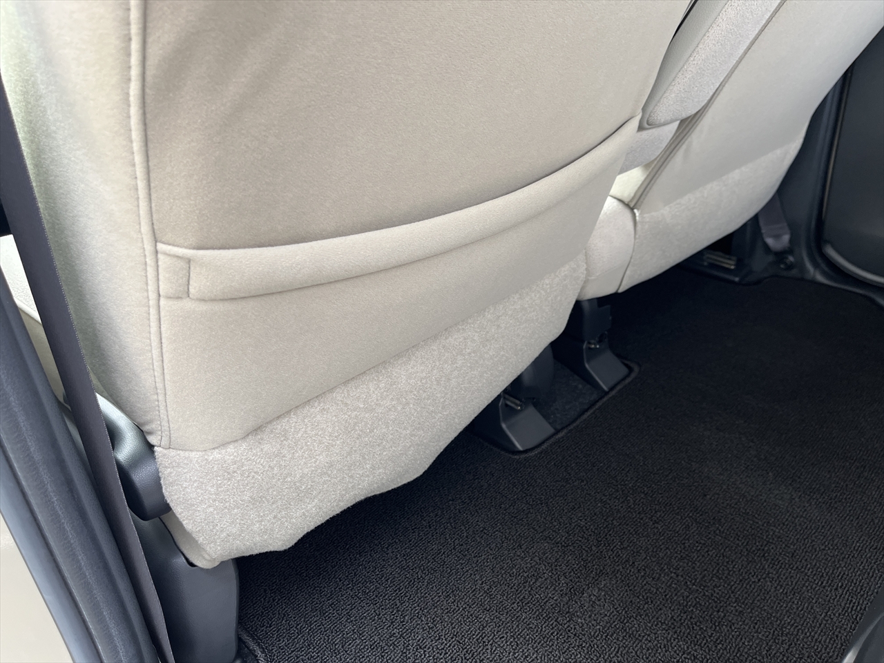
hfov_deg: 67.3
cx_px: 442
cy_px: 332
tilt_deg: -30.6
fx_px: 664
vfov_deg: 53.1
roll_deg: +1.1
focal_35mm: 26
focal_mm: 5.1
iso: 80
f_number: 1.6
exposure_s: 1/121
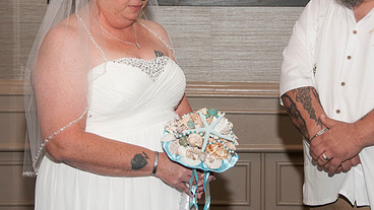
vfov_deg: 11.6
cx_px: 224
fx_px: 1031
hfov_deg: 20.5
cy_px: 64
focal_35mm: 104
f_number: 5.6
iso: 400
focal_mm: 42
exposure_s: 1/60
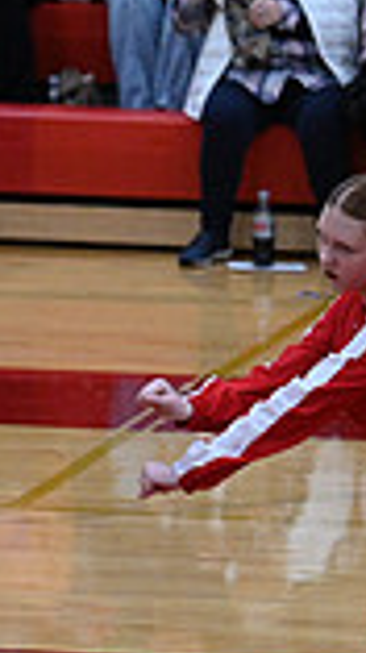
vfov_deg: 3.8
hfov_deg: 2.1
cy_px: 547
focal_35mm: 563
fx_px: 9740
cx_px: -703
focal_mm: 145
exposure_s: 1/400
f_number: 4
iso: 4000
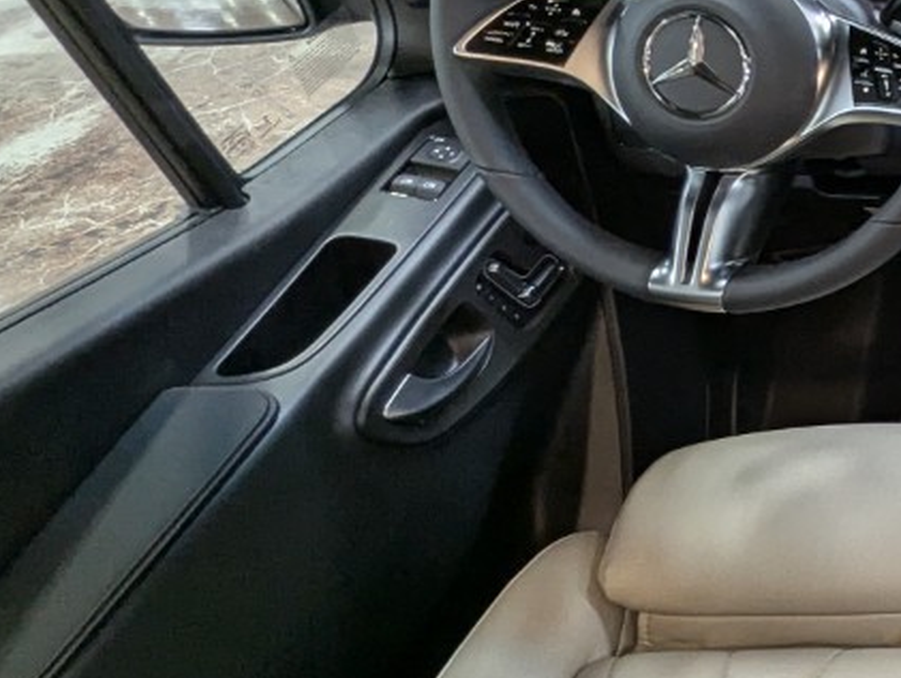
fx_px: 1381
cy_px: 310
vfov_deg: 27.6
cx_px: 1403
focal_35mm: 53
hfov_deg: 25.5
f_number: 2.2
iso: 173
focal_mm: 2.35
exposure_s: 1/37.2
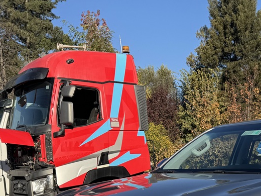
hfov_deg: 29.6
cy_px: 234
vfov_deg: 21.6
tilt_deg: -7.1
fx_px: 475
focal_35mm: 63
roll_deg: +0.4
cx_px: 228
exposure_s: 1/3247
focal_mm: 6.76
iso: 80
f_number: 1.78
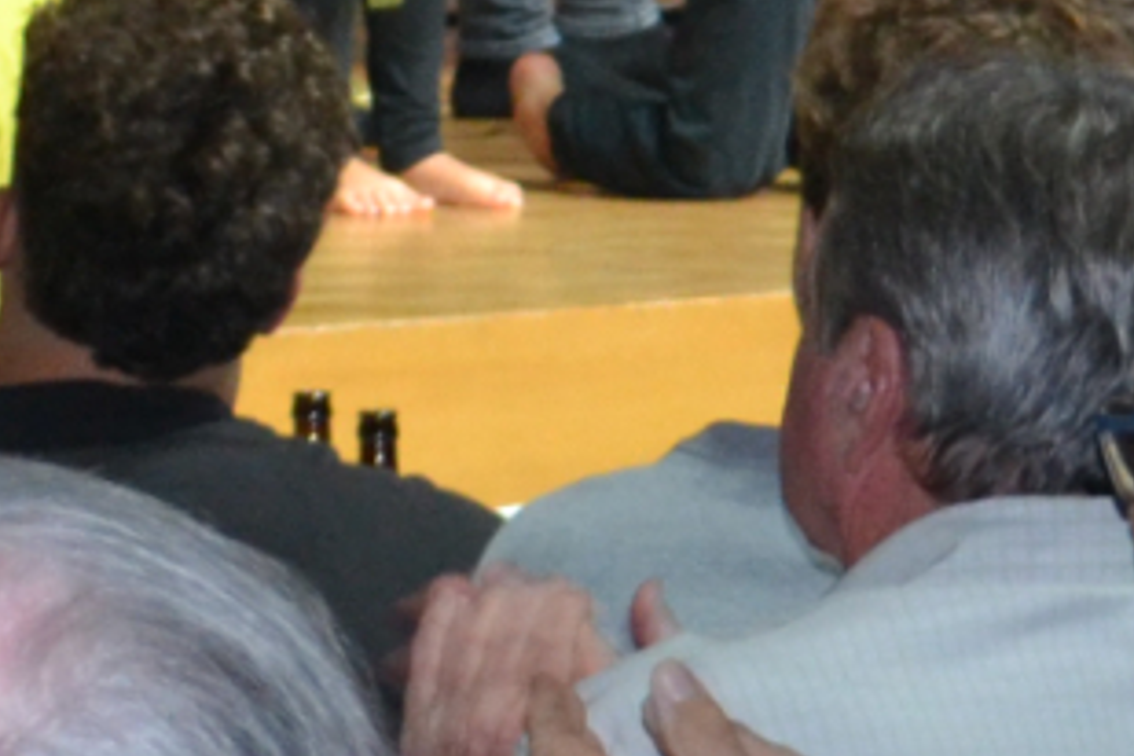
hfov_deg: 6.5
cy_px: -923
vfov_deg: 4.3
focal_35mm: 318
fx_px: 10016
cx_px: 815
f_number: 4.8
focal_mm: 32
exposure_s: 1/60
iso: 1250
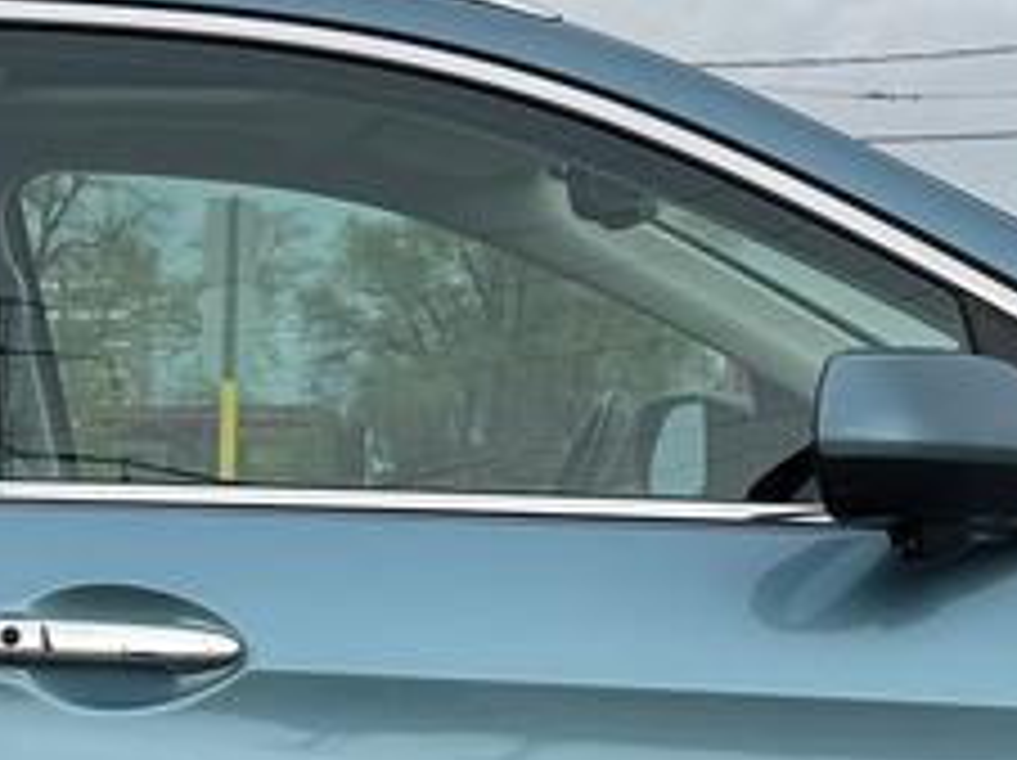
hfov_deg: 14.4
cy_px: 499
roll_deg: +0.0
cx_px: 130
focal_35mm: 136
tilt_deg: +0.8
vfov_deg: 10.9
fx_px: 3991
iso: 80
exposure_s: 1/2370
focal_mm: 6.76
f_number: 1.78
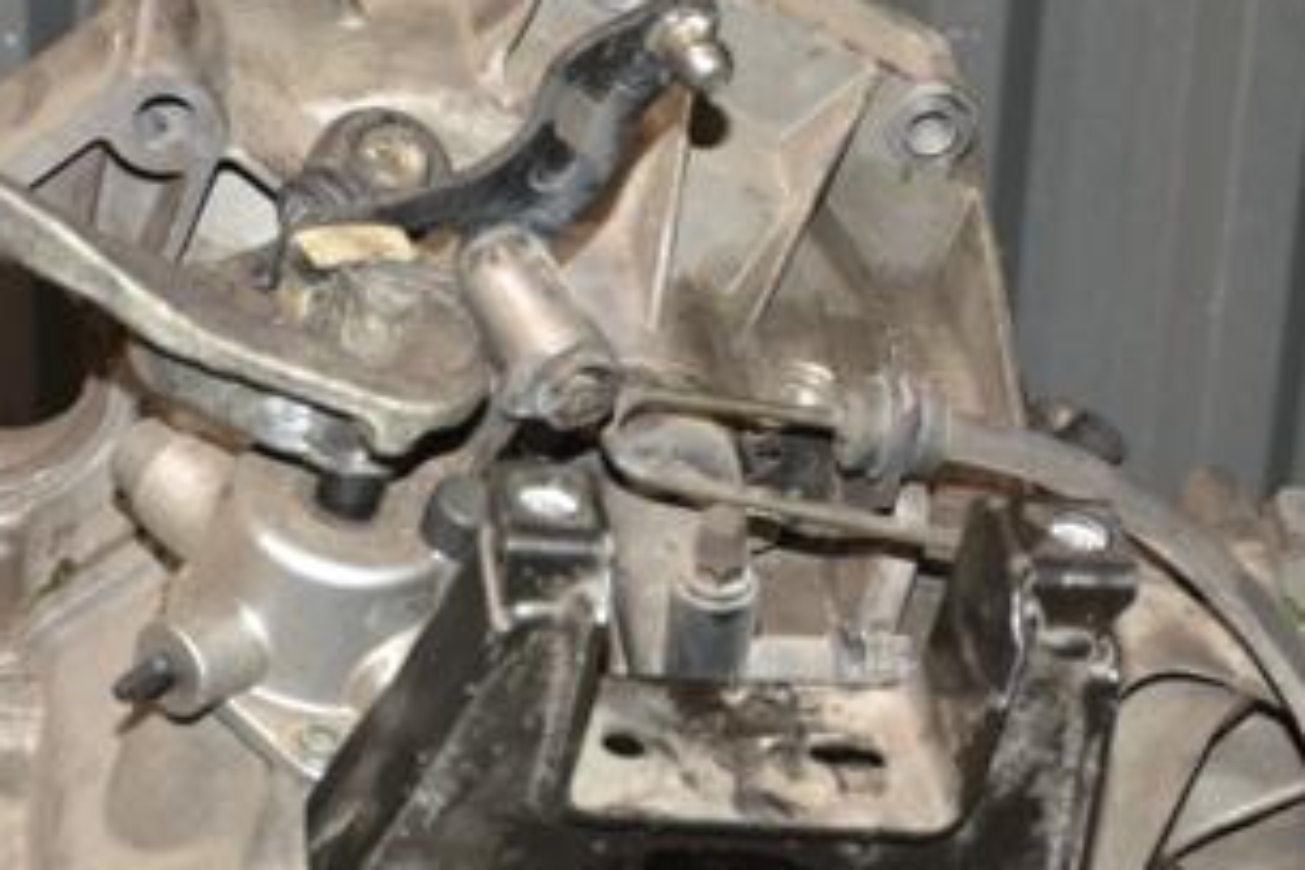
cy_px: 734
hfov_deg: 21.7
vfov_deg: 14.4
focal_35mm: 94
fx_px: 3407
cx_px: 559
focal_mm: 32
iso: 800
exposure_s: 1/60
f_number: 5
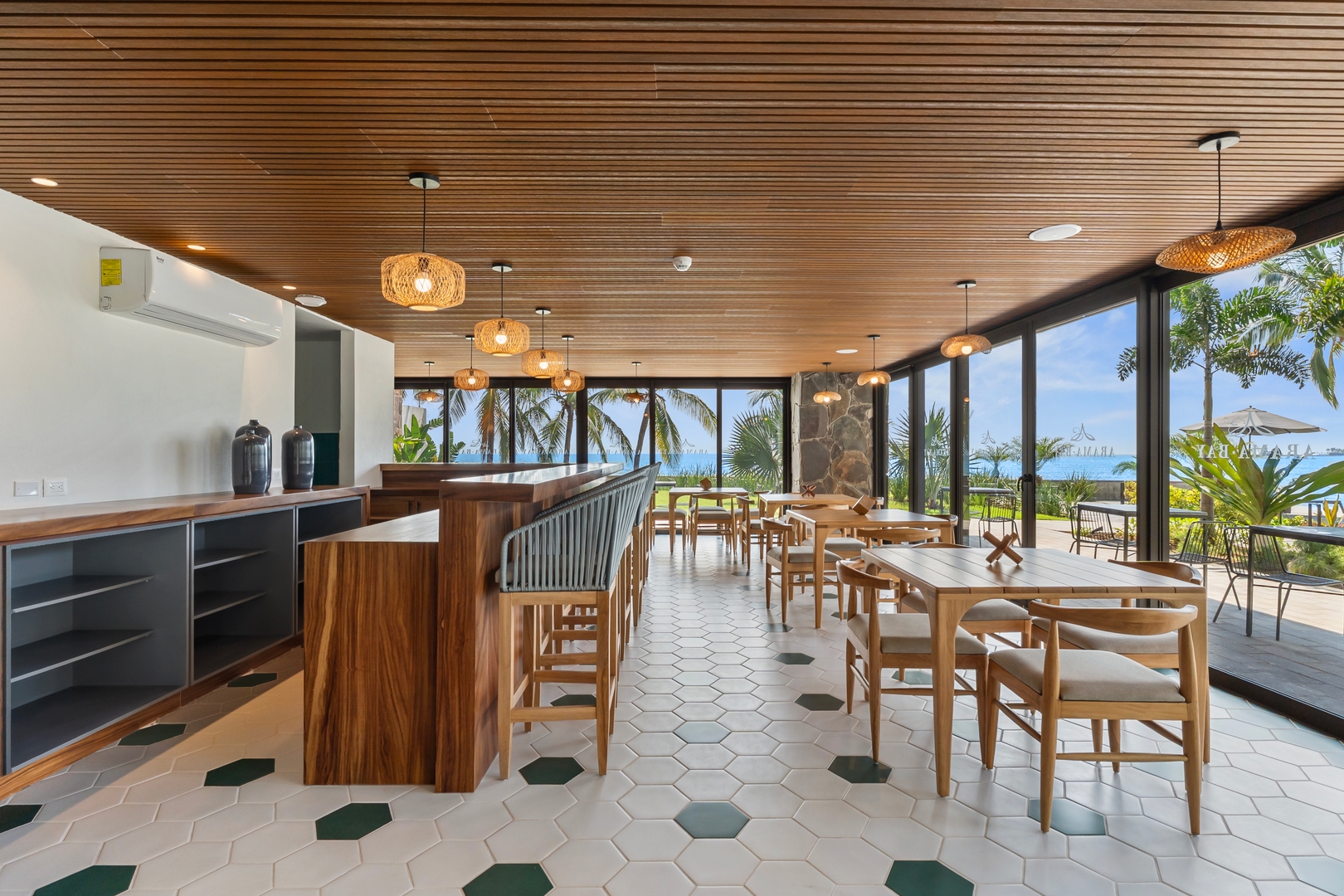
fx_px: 635
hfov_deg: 93.3
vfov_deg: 70.4
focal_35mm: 17
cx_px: 672
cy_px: 448
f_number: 9
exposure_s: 1/40
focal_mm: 11.9
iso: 125
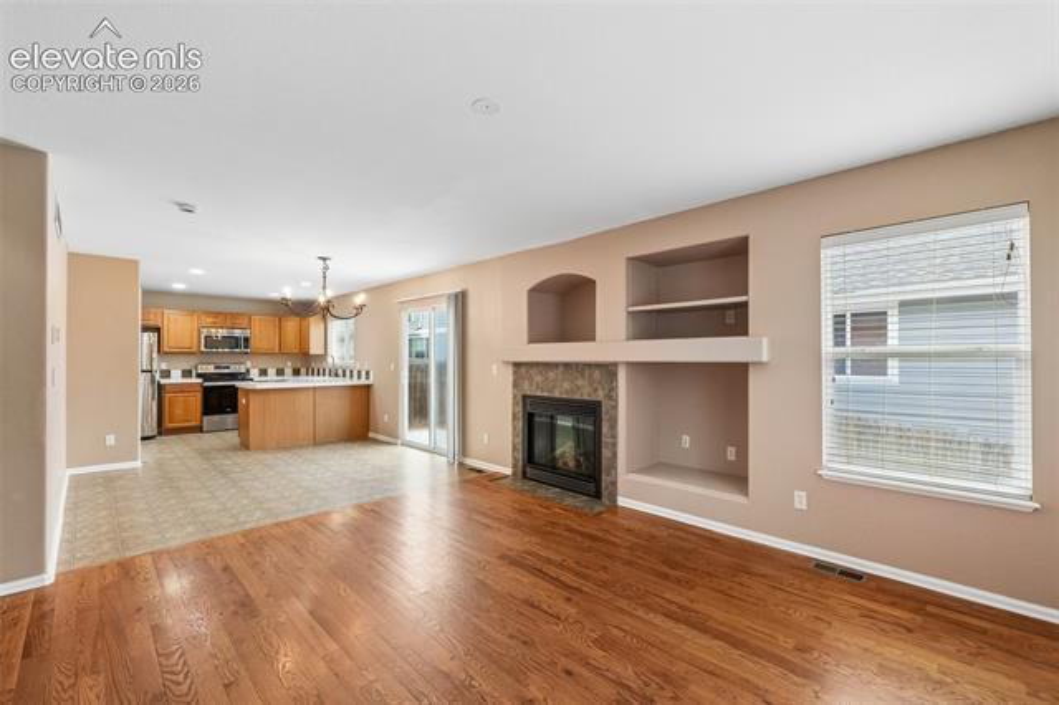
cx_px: 530
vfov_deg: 77.3
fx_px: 441
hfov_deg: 100.4
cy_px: 352
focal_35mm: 15
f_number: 9
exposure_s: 1/25
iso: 640
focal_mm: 10
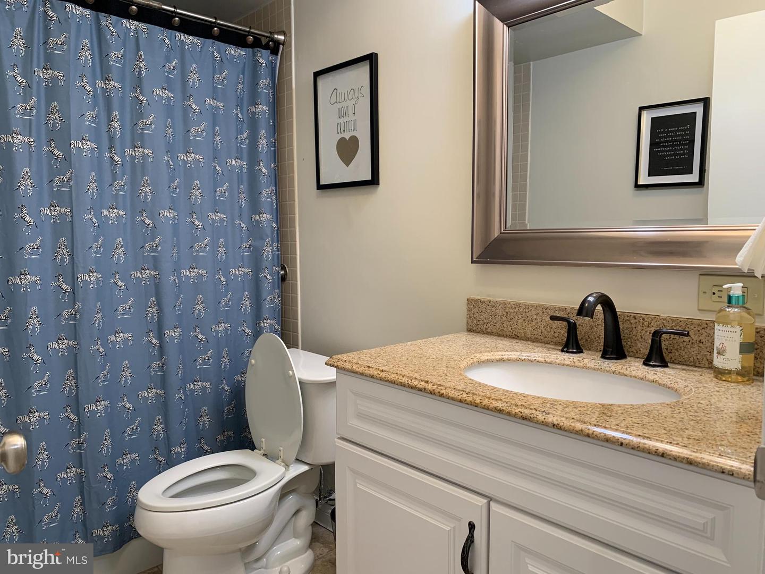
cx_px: 382
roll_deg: +0.2
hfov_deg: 67.3
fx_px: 575
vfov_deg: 53.1
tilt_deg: -5.2
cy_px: 287
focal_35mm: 26
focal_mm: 4.25
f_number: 1.8
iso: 80
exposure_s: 1/60
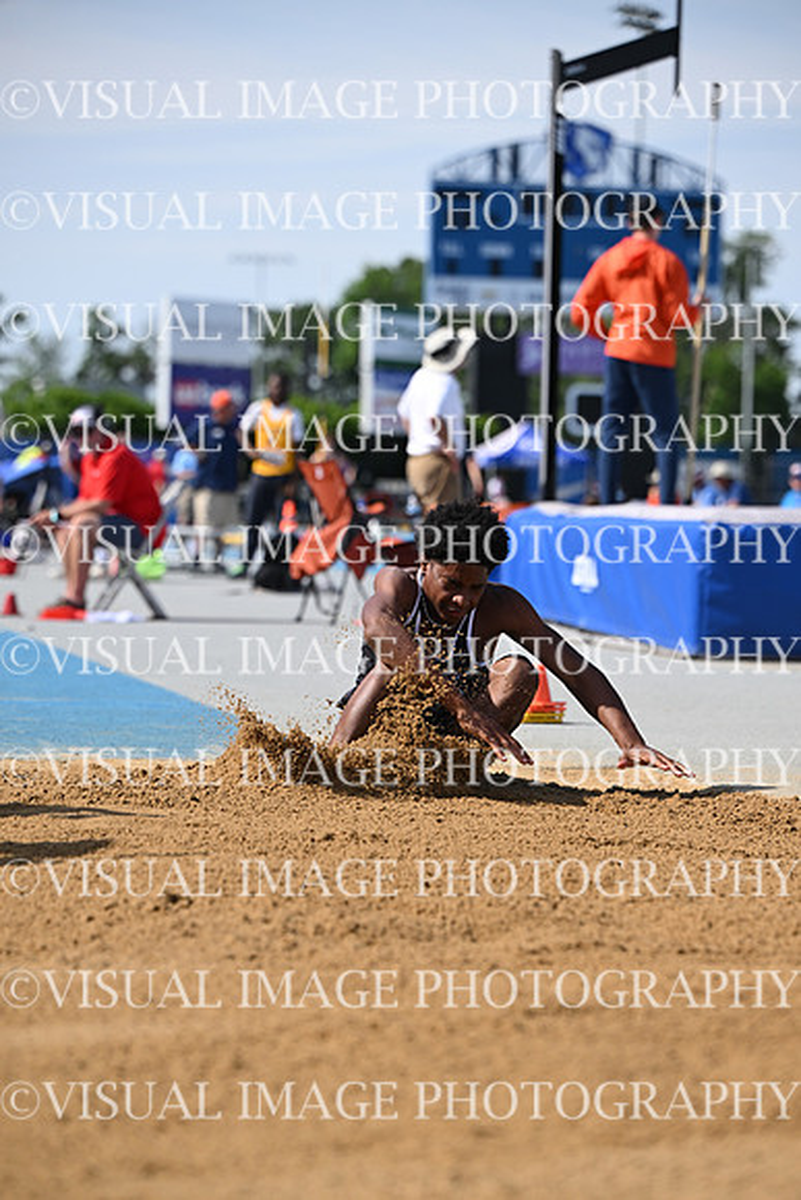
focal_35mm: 120
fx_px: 4002
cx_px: 400
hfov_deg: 11.4
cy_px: 600
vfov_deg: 17.1
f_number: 3.5
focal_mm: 120
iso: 500
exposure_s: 1/6400
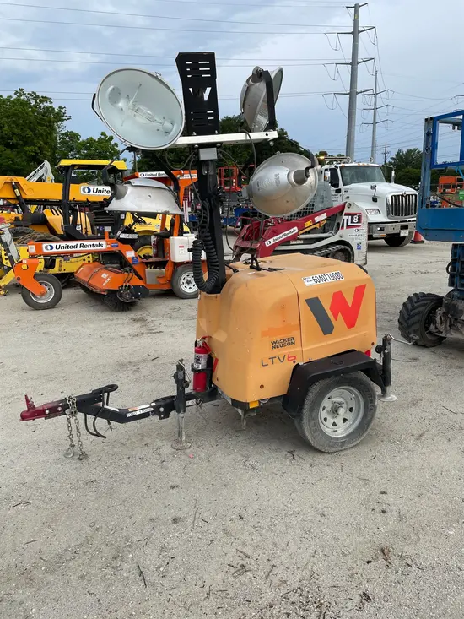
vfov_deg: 67.3
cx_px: 232
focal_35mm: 26
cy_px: 310
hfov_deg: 53.1
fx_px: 465
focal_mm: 4.2
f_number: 1.6
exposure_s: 1/1667
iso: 32
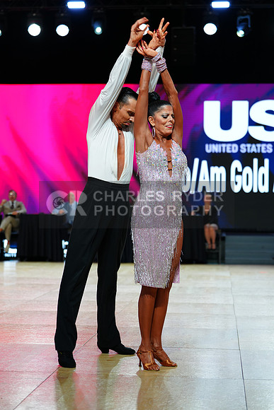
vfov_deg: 27.3
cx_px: 137
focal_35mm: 74
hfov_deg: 18.4
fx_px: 844
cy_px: 205
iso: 500
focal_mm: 74
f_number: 2.8
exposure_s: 1/400
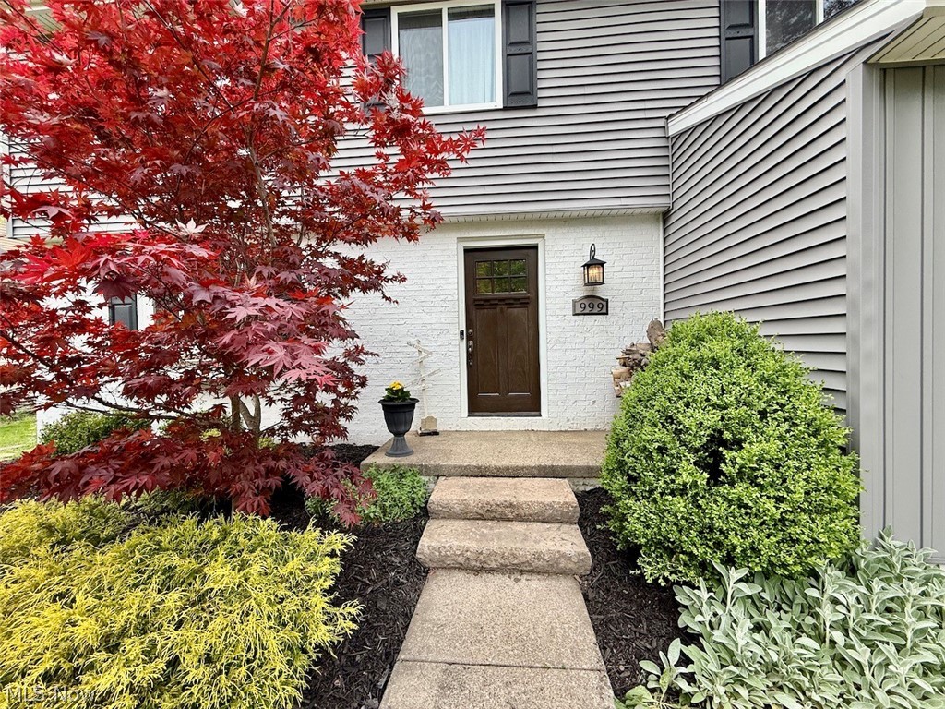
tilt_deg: -0.8
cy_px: 354
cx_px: 472
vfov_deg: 85.7
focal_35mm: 14
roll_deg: +1.0
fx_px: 382
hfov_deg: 102.1
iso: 50
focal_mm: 2.22
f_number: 2.2
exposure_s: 1/289
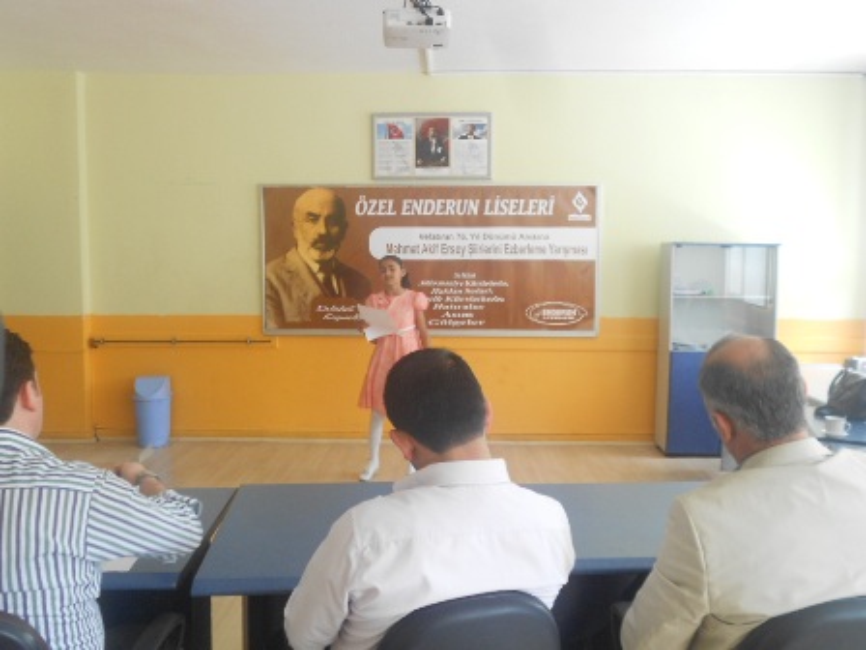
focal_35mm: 32
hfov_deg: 56.8
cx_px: 433
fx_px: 801
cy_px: 325
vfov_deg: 44.2
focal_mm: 5.8
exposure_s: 1/30
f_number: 3.6
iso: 125
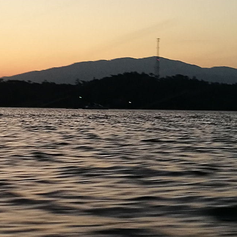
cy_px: 163
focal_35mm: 105
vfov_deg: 16.5
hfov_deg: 16.2
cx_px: -15
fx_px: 813
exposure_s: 1/40
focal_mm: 4.5
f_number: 2.2
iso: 125
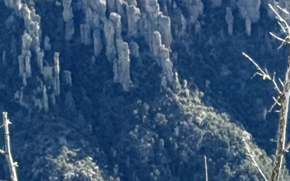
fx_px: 2221
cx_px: 137
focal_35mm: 281
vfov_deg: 4.7
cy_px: 227
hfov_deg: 7.5
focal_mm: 6.86
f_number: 1.78
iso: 64
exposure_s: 1/1560
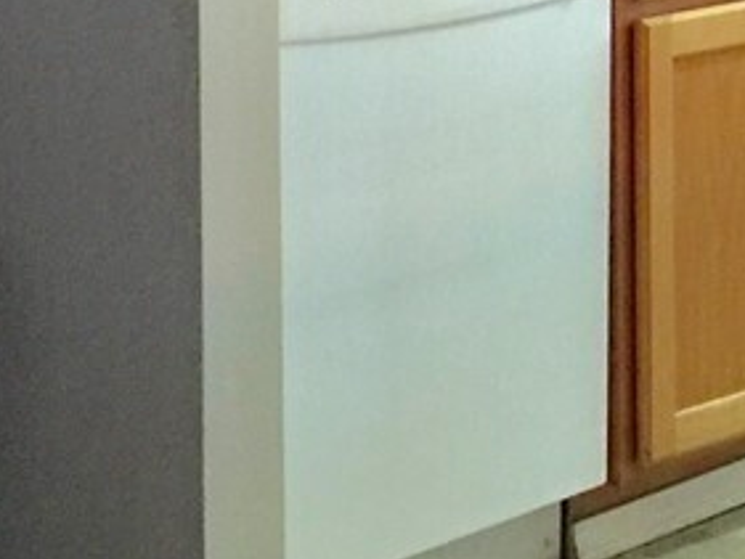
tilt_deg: -5.1
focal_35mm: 165
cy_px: -246
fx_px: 3553
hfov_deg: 11.5
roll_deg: -1.4
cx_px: 1127
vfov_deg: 8.8
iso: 80
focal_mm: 4.15
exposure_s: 1/4
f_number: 2.2
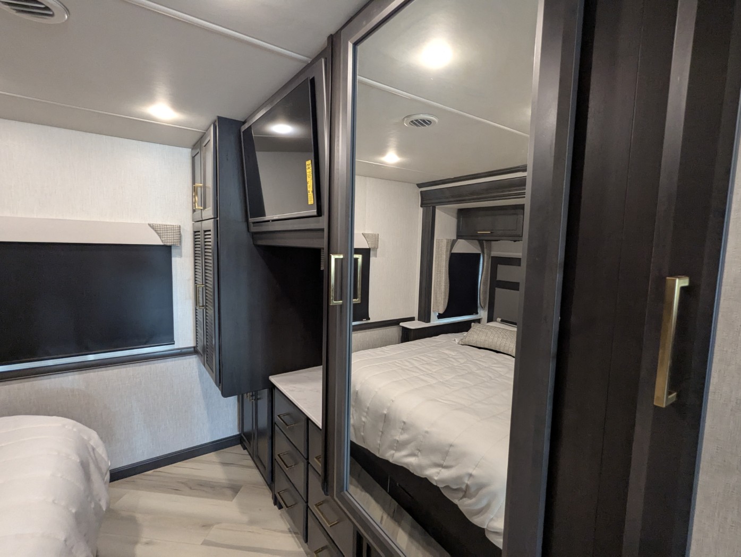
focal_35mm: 16
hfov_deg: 94.4
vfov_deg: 78.2
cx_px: 370
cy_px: 278
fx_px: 343
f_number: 2.2
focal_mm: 2.35
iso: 309
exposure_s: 1/33.3
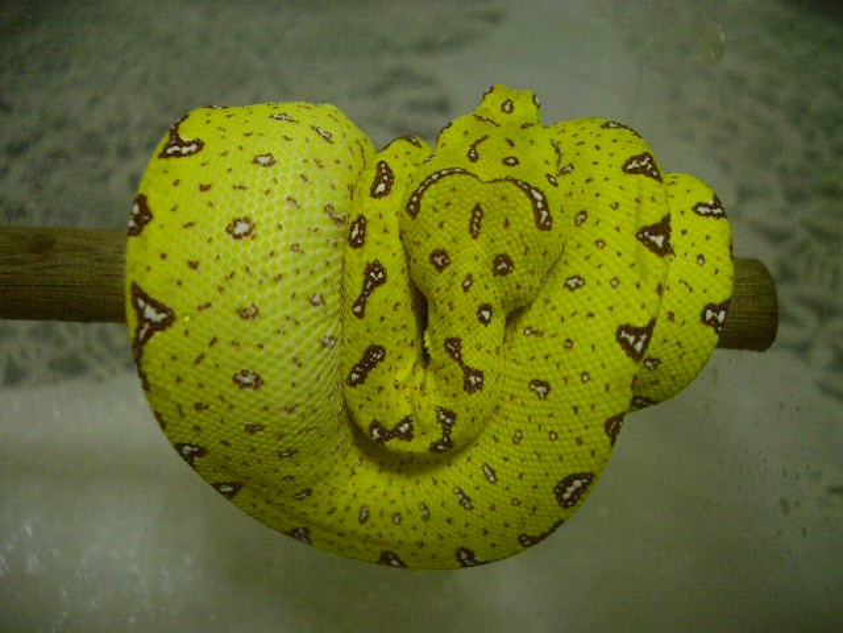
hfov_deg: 52.6
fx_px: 852
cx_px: 422
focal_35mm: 35
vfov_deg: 40.7
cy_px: 316
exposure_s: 1/15
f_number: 2.6
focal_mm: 5.8
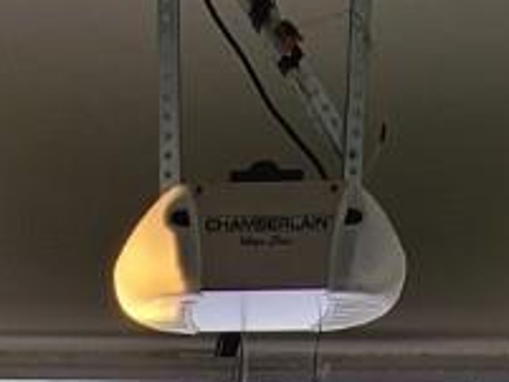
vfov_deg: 10.6
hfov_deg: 20.9
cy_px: 1176
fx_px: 1368
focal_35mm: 93
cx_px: 119
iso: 50
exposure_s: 1/249
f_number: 2.2
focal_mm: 2.2
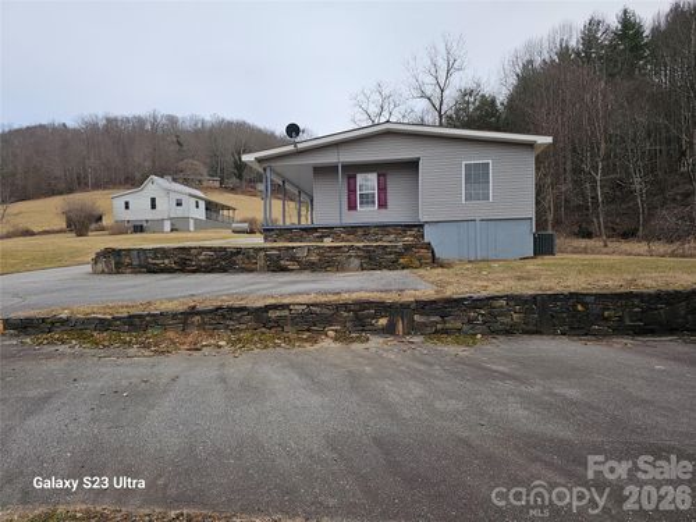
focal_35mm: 23
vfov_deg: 58.9
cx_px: 348
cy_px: 261
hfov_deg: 73.9
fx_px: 462
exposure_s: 1/353
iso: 10
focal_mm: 6.3
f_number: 1.7
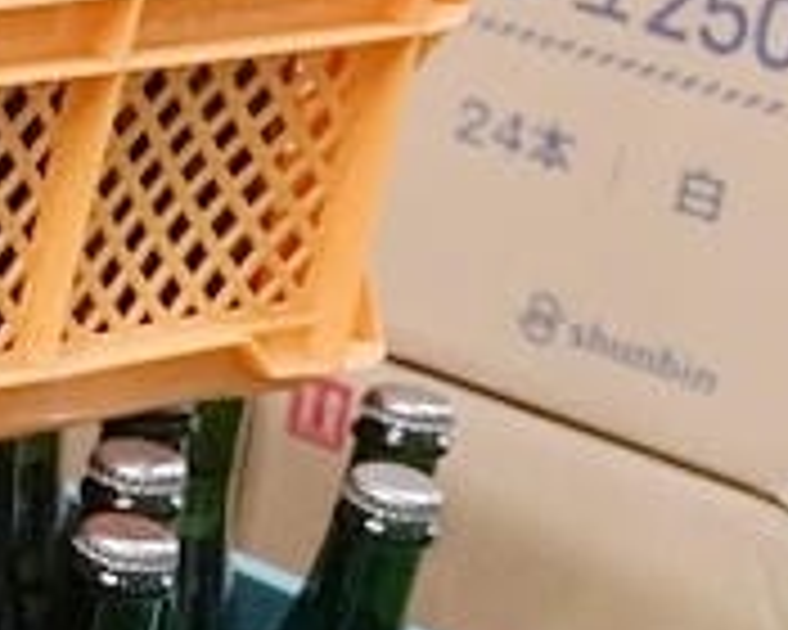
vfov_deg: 7.5
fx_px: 4804
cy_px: 612
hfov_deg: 8.1
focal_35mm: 206
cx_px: -1513
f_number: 2.8
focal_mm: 32
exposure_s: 1/160
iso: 4000
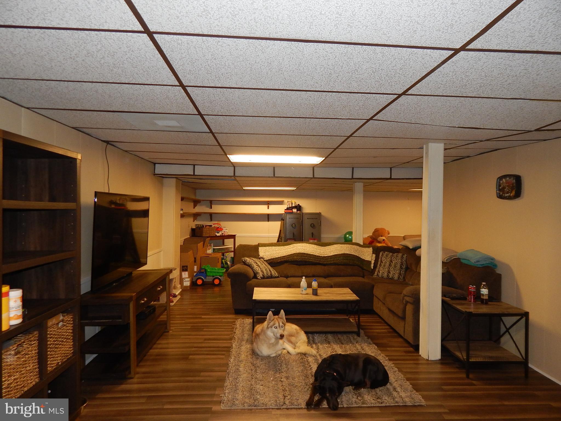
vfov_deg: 61.1
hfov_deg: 76.4
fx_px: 357
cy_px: 210
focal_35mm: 22
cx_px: 280
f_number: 3
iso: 200
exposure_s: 1/30
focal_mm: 4
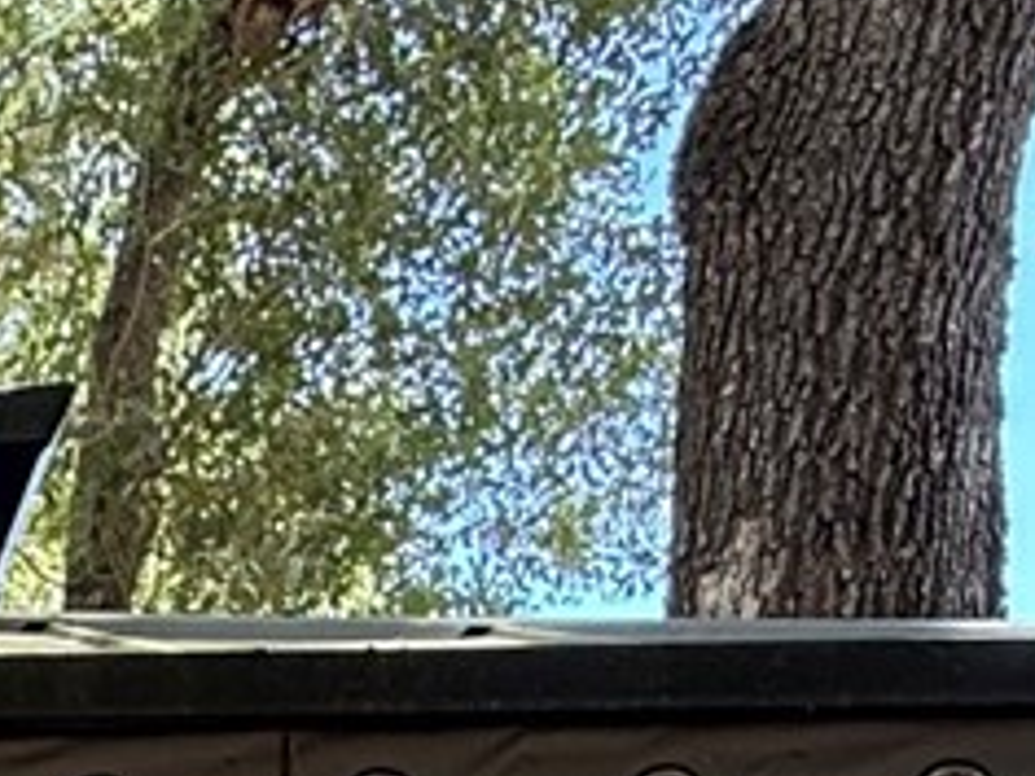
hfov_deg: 17.5
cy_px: 1999
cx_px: -728
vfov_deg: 11.8
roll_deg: -1.2
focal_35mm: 95
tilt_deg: -2.9
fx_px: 2840
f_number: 2.2
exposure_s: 1/99
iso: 50
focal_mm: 2.22
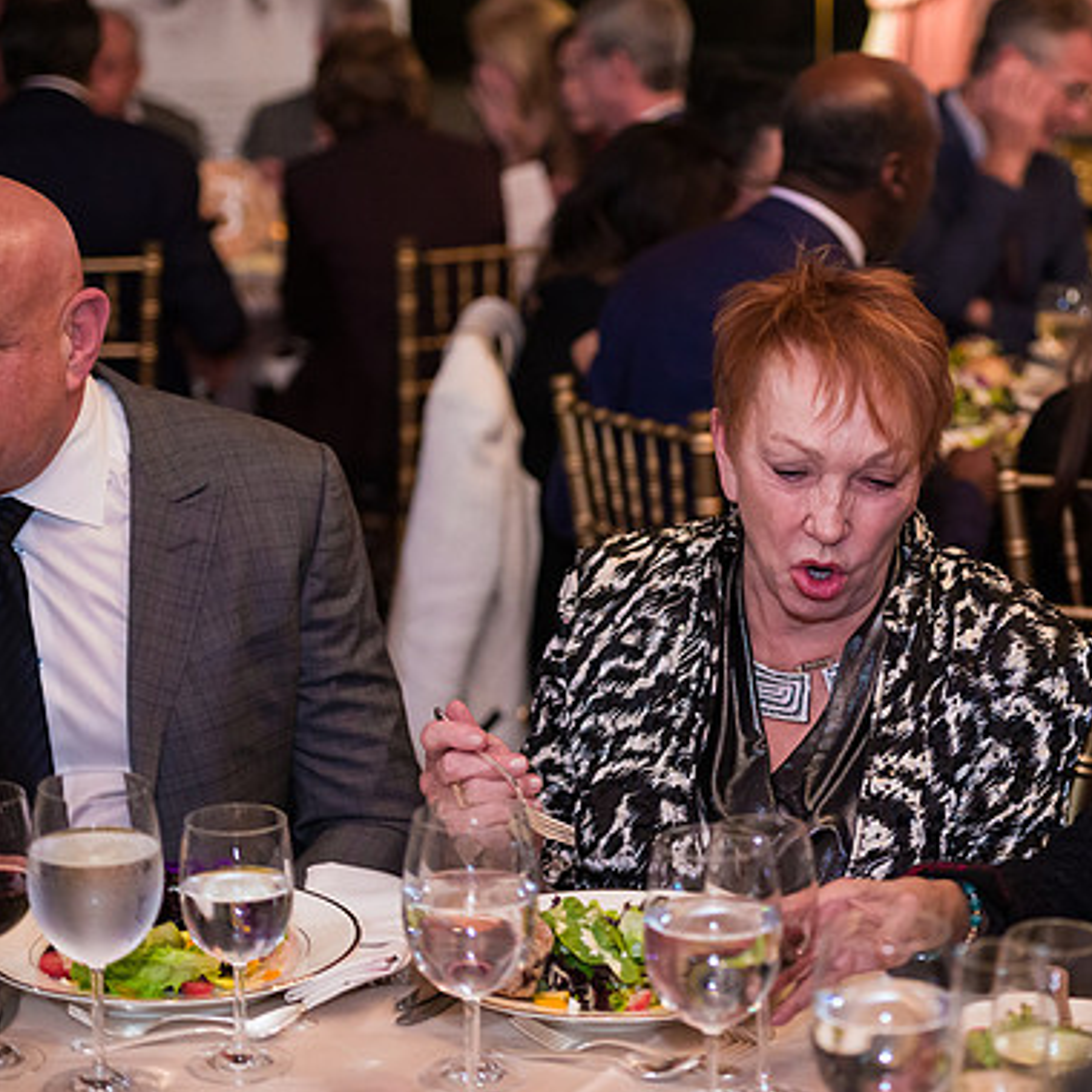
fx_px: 3248
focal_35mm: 91
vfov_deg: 19.1
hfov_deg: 19.0
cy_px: 546
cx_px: 809
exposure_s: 1/200
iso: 3200
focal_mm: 70
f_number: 3.2
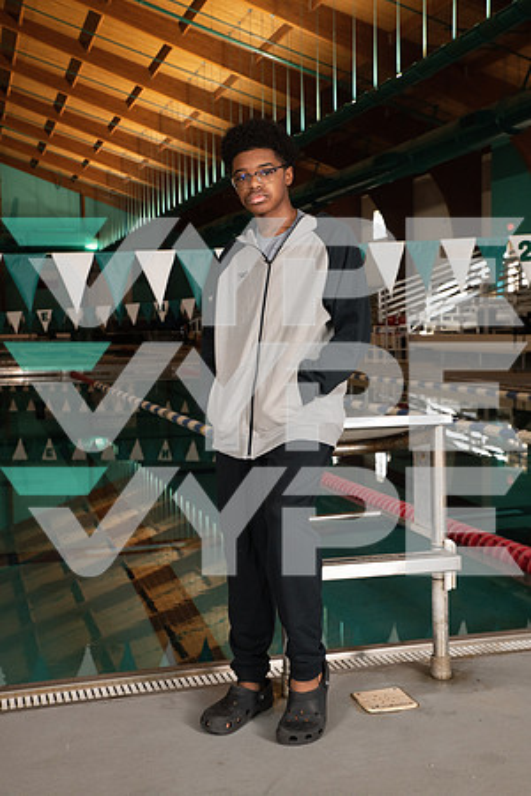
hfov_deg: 28.1
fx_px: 1062
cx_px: 266
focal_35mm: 48
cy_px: 398
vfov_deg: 41.1
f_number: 7.1
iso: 800
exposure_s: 1/250
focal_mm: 48
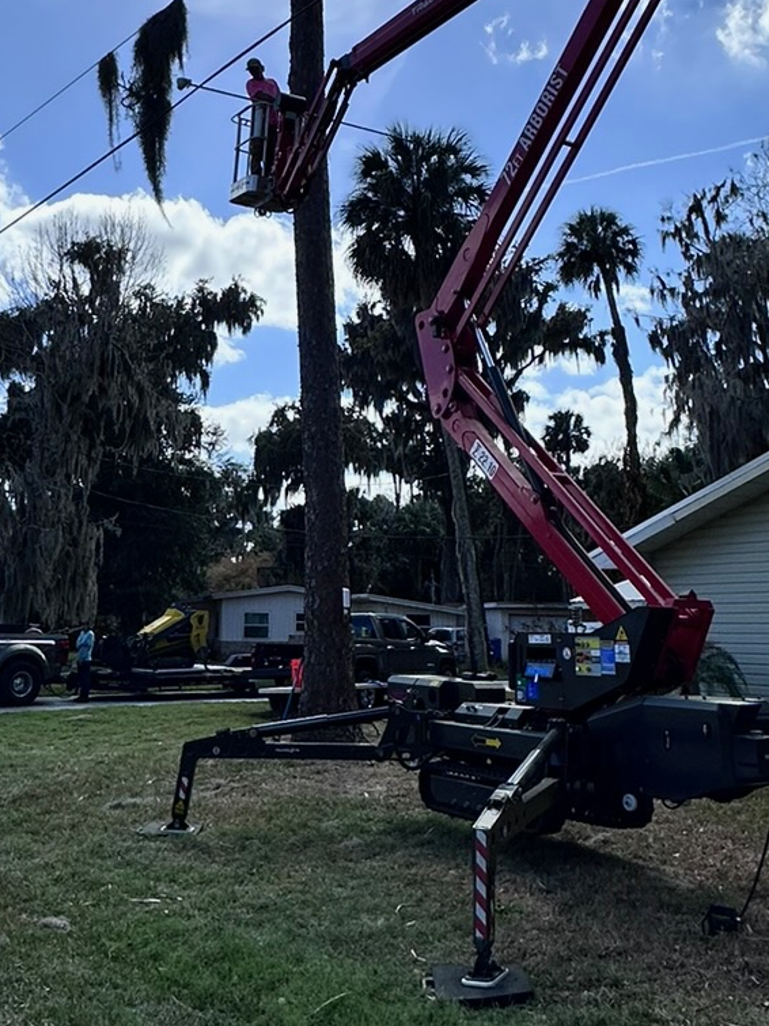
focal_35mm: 38
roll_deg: -0.7
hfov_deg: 37.6
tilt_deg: +16.1
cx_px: 308
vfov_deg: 47.8
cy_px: 310
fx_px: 1126
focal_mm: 2.22
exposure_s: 1/5051
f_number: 2.2
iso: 50
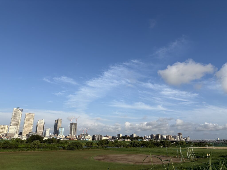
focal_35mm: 26
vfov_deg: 53.1
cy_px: 85
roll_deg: -1.1
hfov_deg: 67.3
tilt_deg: +17.6
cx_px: 114
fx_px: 170
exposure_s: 1/3831
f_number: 1.6
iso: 50
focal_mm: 5.96
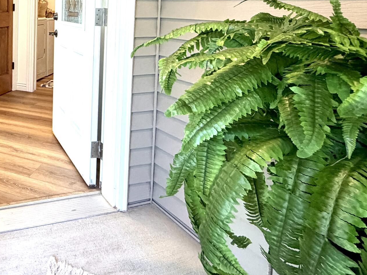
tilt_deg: -5.6
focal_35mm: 33
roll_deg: -0.7
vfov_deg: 40.2
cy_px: 35
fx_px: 350
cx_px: 9
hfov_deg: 47.1
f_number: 2.2
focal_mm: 2.22
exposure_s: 1/120
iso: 320
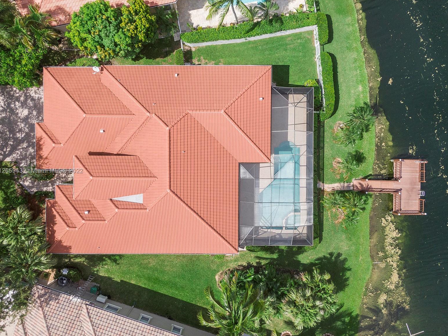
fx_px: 324
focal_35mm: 25
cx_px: 223
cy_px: 171
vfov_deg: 54.9
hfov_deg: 69.4
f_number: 2.8
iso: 100
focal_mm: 4.39
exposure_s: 1/1600
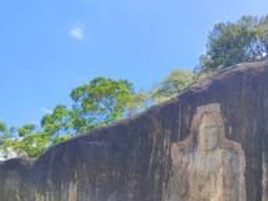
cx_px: 254
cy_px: 196
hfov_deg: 32.3
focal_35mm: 56
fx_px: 433
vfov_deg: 24.9
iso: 50
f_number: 1.89
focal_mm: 5.89
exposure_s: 1/442
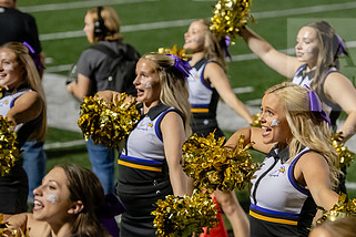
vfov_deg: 6.3
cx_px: 254
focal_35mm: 217
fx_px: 2146
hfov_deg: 9.5
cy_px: 152
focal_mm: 120
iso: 4000
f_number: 3.2
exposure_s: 1/500
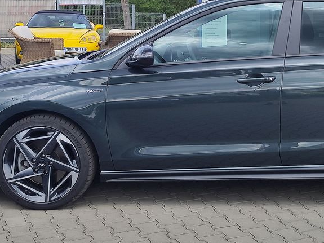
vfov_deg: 30.1
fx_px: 449
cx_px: 261
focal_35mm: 48
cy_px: 85
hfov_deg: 38.1
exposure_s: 1/621
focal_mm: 7.01
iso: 50
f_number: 1.69
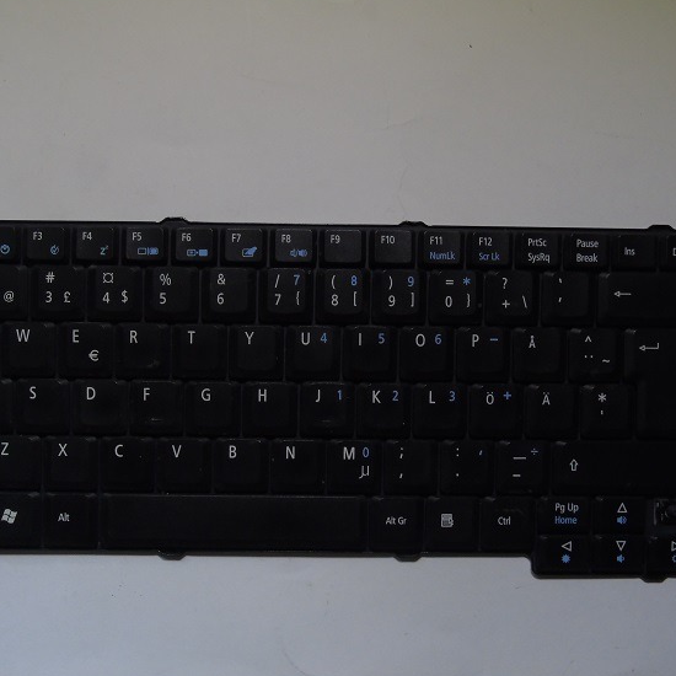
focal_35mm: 41
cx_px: 284
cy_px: 337
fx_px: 906
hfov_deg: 40.8
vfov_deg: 40.9
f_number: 5.9
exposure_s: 1/20
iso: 200
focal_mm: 6.1
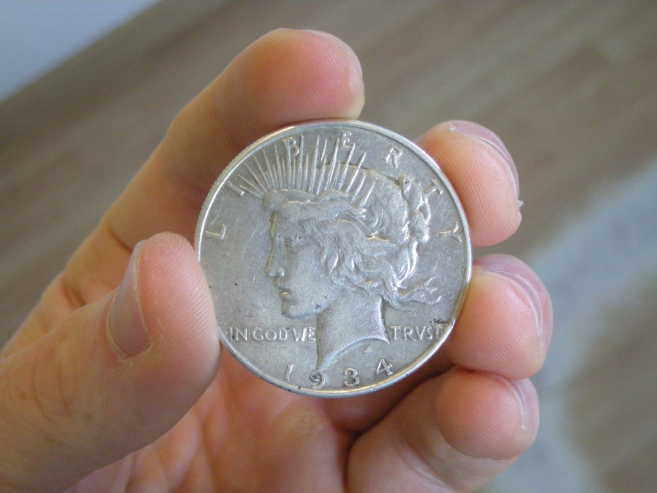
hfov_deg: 25.7
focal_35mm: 76
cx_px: 328
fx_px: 1442
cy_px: 246
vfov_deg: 19.4
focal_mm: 12.3
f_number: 3.9
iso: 400
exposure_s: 1/44.5
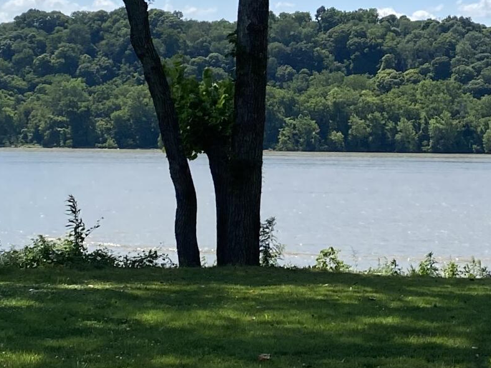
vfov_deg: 14.9
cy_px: 78
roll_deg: -1.4
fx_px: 1404
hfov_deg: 19.8
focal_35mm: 99
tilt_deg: +2.6
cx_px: 330
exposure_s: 1/3401
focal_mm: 4.25
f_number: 1.8
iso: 32
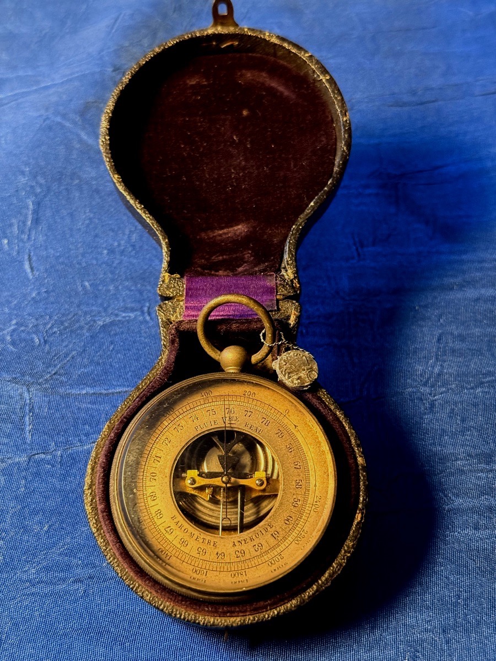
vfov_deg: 39.7
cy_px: 330
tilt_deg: -51.6
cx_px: 248
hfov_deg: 30.3
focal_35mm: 48
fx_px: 917
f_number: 1.78
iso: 500
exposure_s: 1/33
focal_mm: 6.76
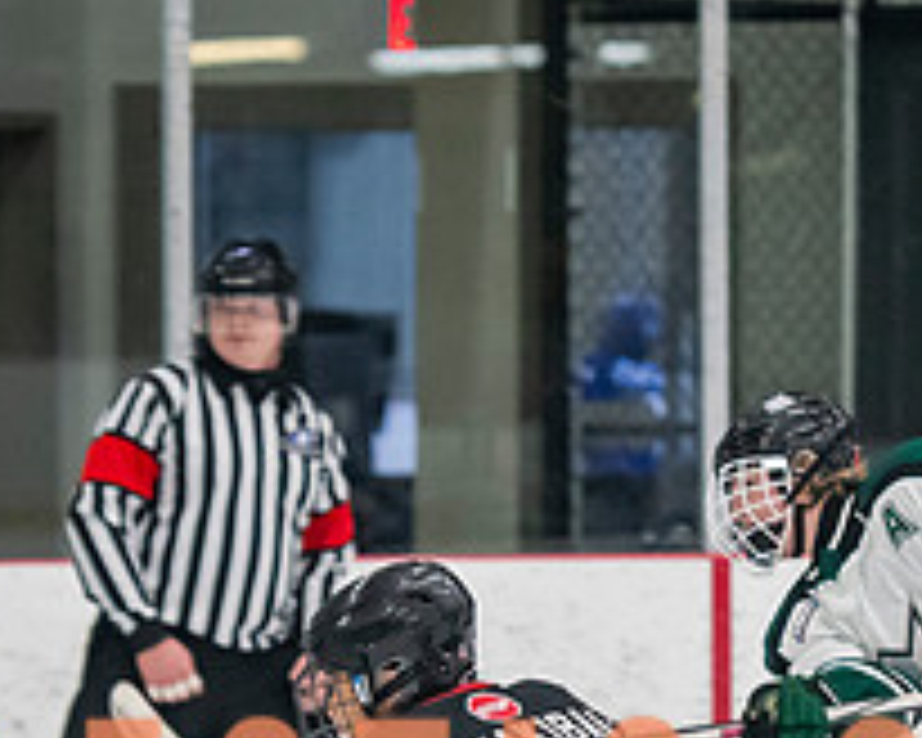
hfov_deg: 4.4
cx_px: 813
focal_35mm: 444
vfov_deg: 3.5
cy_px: 634
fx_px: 12116
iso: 2000
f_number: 3.2
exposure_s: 1/640
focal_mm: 116
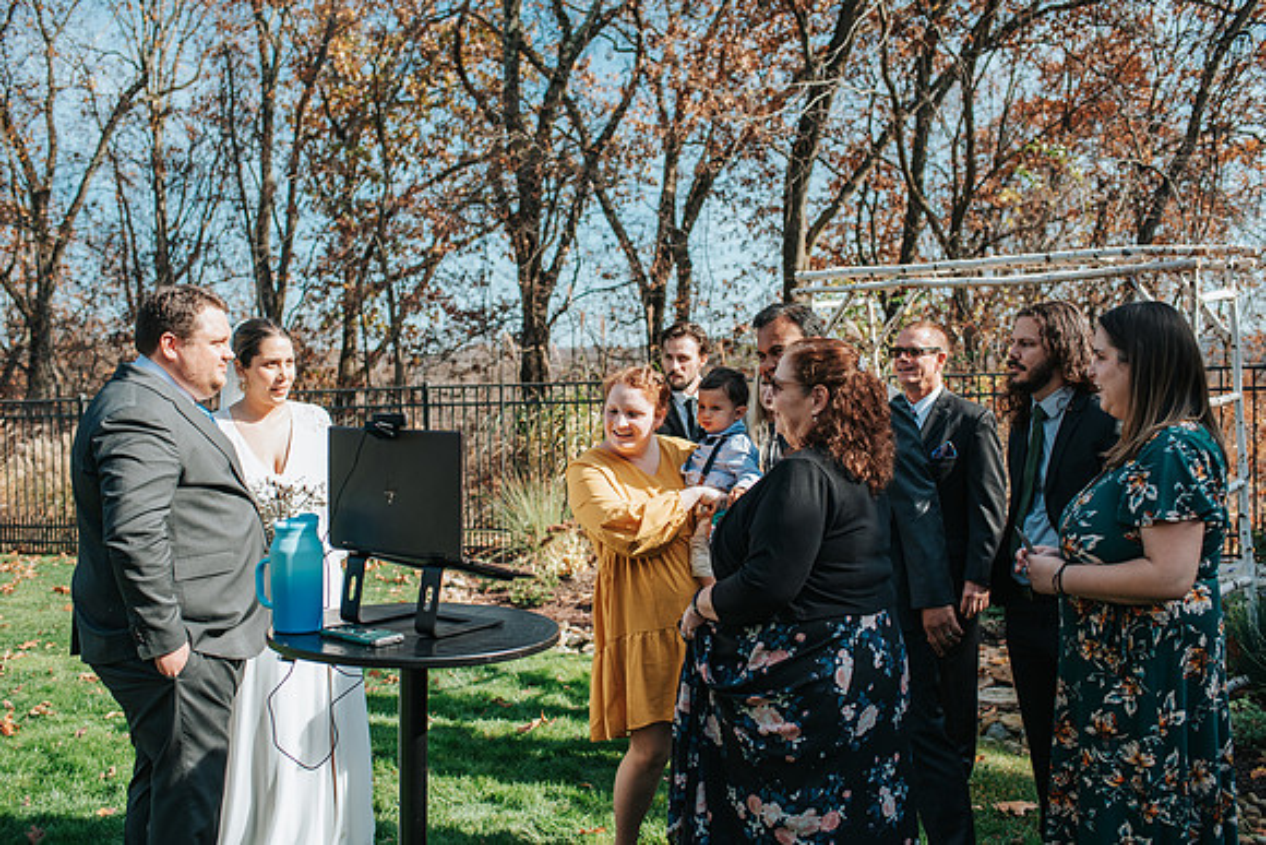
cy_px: 422
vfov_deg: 37.9
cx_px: 633
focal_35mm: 35
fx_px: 1231
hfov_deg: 54.4
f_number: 3.5
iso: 280
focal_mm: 35
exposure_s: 1/1250
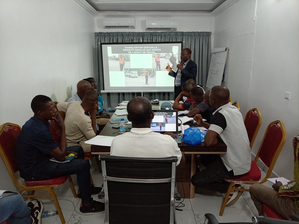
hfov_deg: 69.4
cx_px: 150
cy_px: 112
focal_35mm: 25
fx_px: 216
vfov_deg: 54.8
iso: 186
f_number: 1.8
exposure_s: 1/25
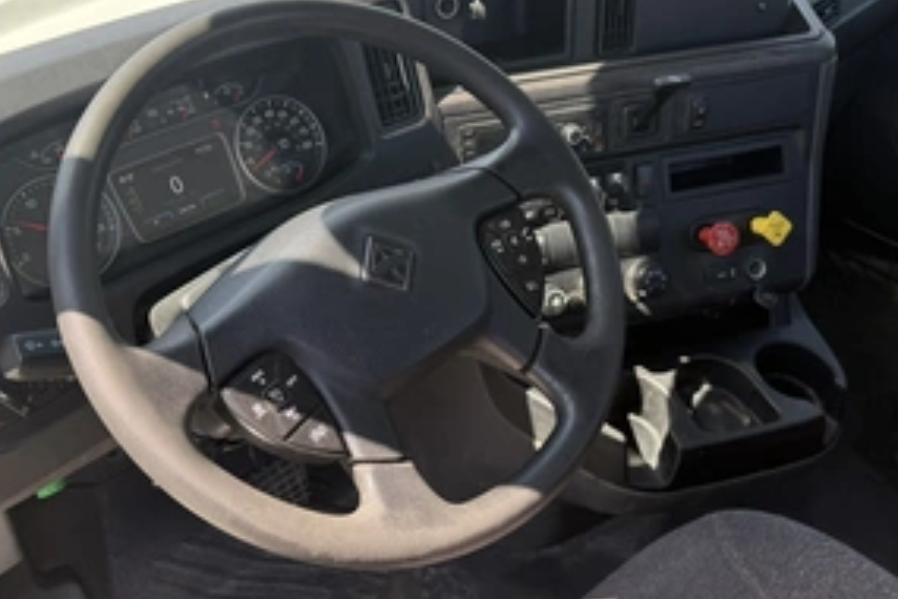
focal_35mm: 35
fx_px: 873
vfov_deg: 37.7
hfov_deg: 54.2
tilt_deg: -33.9
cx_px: 384
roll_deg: -2.4
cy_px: 236
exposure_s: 1/735
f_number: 1.78
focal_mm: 6.76
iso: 100
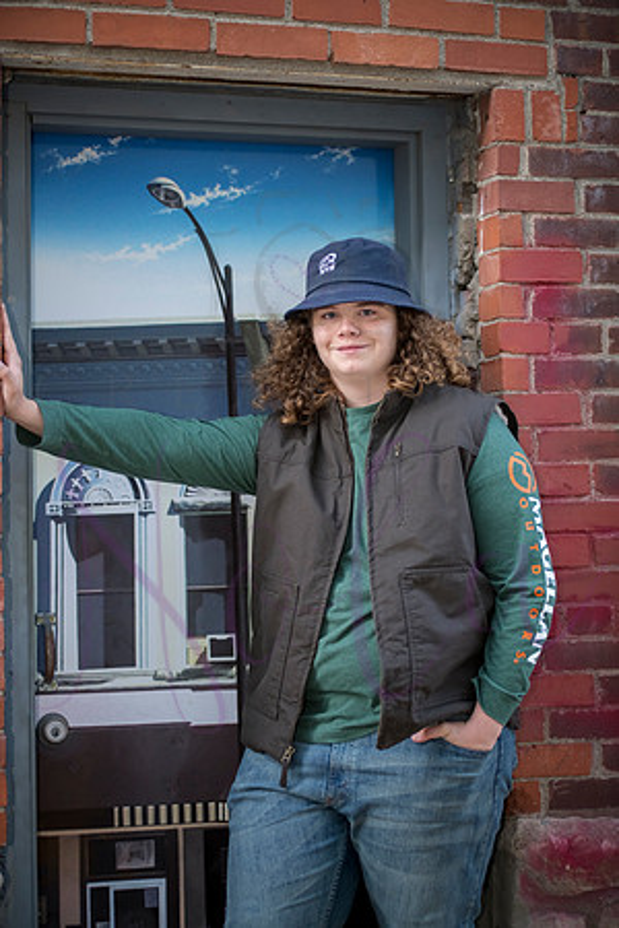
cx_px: 310
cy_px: 464
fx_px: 2063
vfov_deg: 25.4
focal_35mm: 80
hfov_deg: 17.1
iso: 640
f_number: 2.8
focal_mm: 80
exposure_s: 1/320
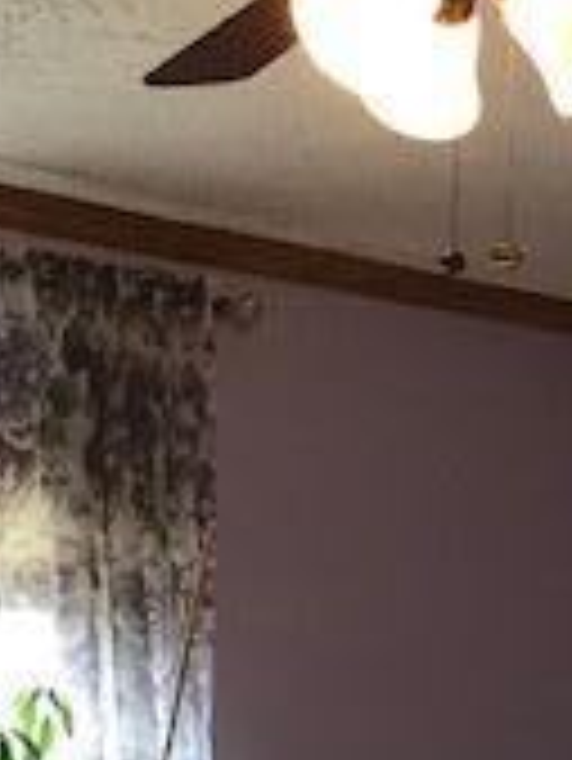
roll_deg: -2.3
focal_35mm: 106
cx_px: 504
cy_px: 1246
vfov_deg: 16.4
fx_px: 2332
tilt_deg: -11.6
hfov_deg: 13.9
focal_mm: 3.99
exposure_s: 1/17
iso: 40
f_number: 1.8
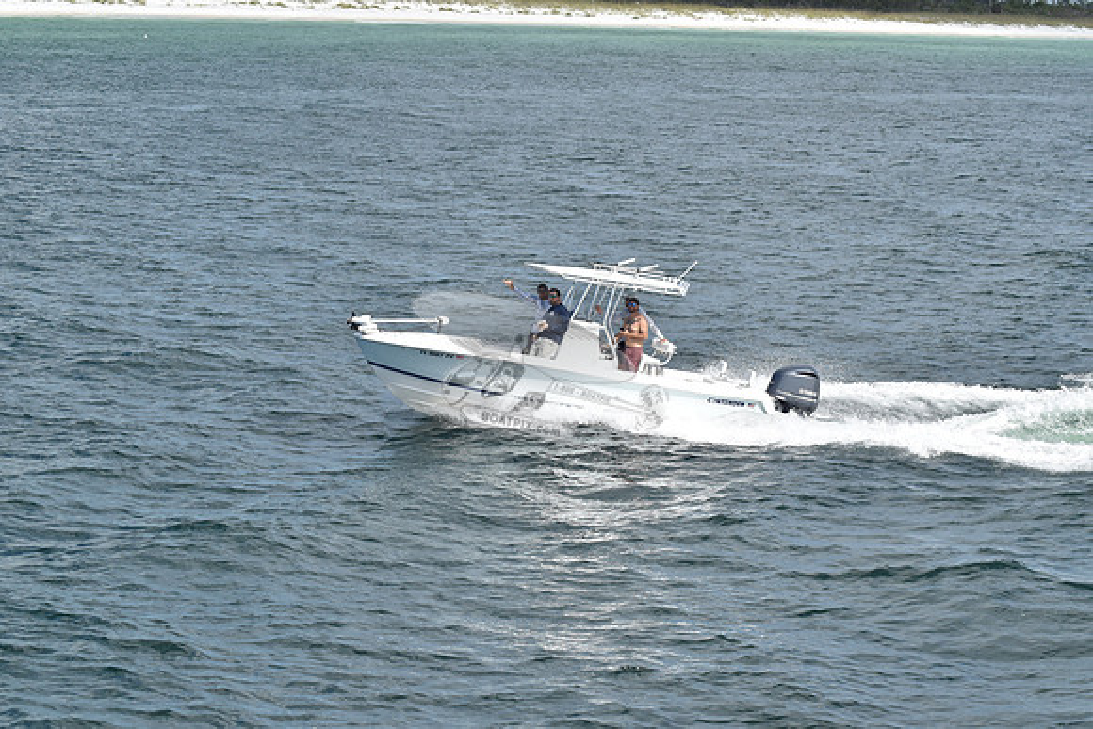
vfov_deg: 13.0
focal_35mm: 105
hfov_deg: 19.5
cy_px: 364
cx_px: 546
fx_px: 3189
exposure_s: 1/1000
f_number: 11
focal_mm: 70
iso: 400
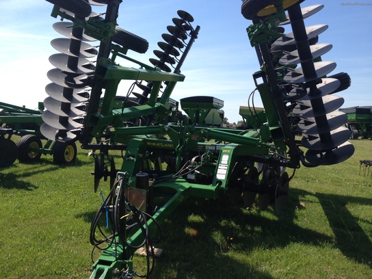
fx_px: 376
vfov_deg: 40.7
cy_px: 140
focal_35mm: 35
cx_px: 186
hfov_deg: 52.6
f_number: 2.4
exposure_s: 1/1284
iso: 64
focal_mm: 4.28
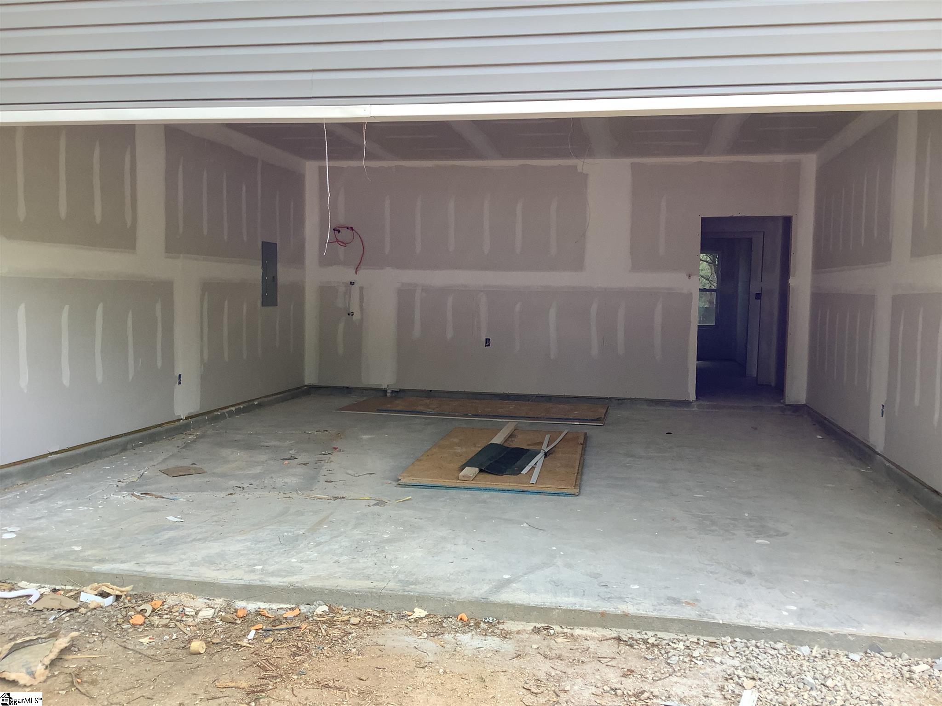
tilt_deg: -4.9
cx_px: 471
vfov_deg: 45.4
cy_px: 353
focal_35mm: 31
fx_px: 844
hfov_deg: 58.4
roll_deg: -0.5
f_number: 2.4
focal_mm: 3.3
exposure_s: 1/181
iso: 25
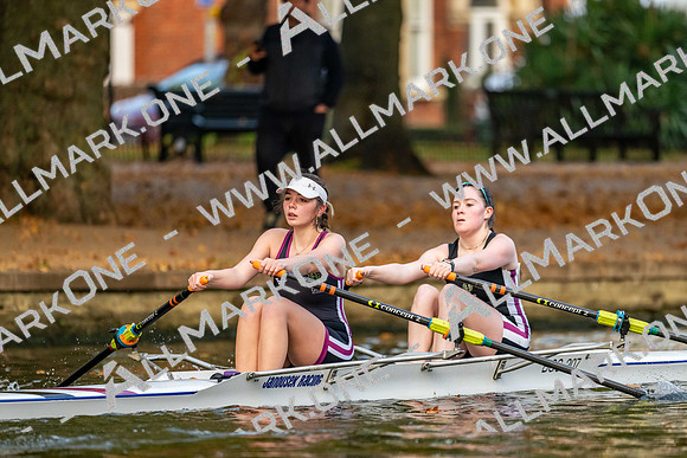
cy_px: 229
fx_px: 7635
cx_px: 344
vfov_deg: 3.4
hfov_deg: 5.2
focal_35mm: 400
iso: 3200
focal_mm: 400
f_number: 4.5
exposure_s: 1/2500
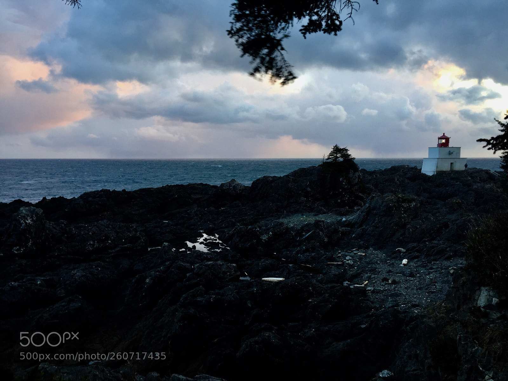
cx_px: 254
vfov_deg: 48.2
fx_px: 426
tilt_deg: -3.7
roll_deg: +2.1
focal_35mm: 29
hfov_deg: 61.7
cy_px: 190
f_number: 2.2
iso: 32
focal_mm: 4.15
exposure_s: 1/60
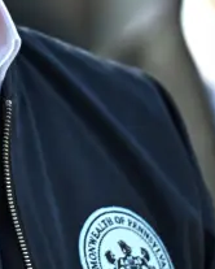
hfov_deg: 1.4
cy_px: 23
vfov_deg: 1.8
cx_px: -51
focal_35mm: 1086
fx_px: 8625
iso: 800
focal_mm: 200
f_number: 3.2
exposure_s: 1/1600
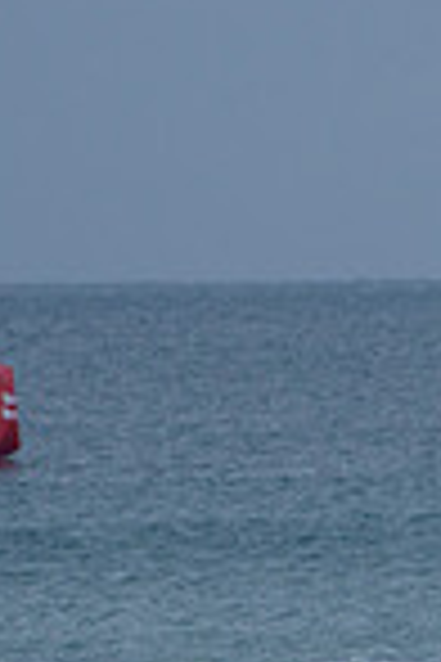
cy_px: 700
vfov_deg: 2.6
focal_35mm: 791
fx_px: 14533
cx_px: 1030
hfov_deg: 1.7
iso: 360
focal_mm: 200
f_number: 5.6
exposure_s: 1/2000
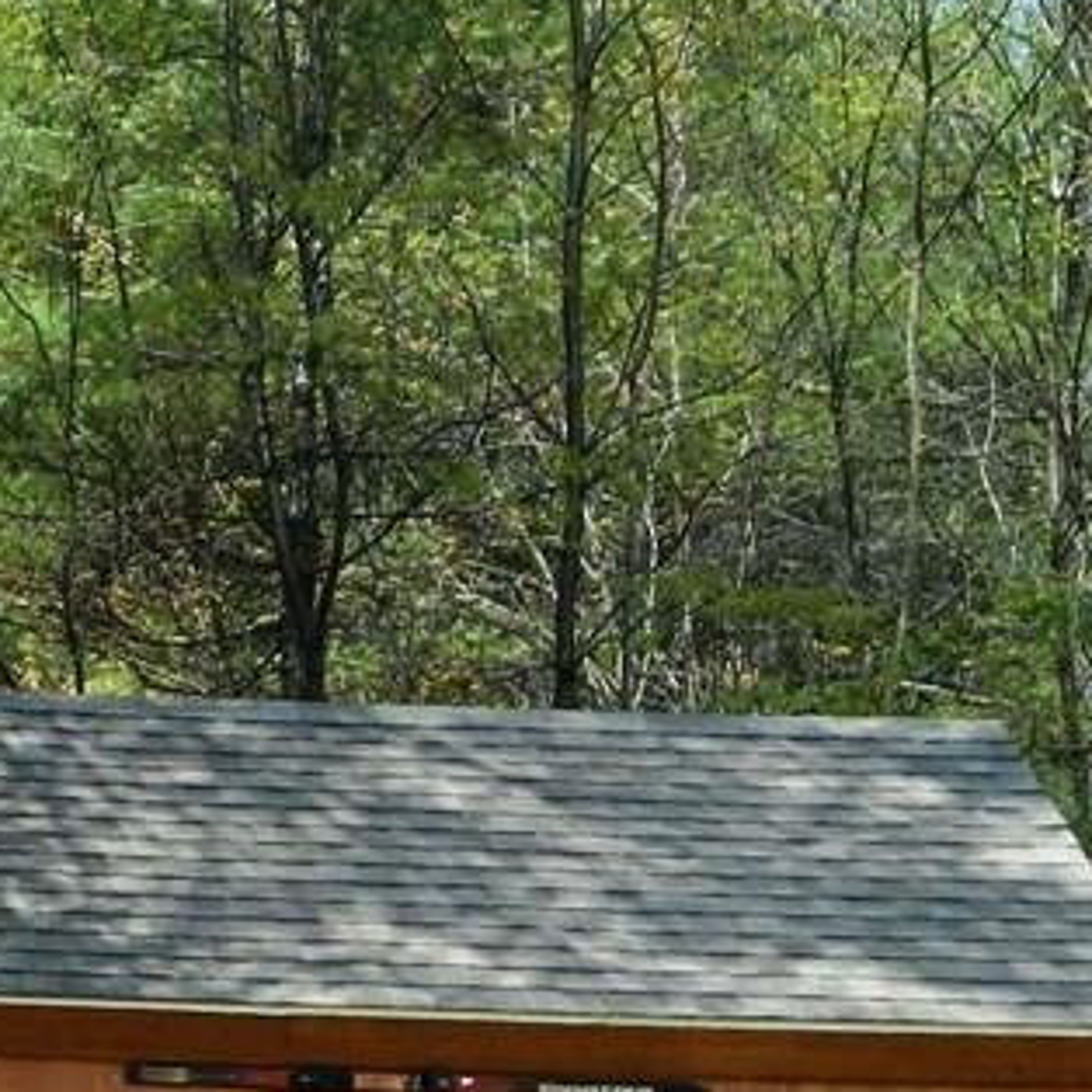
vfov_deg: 14.4
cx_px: -355
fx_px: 4211
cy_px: 1186
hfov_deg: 14.1
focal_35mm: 118
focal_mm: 7.3
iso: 80
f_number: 3.5
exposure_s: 1/320
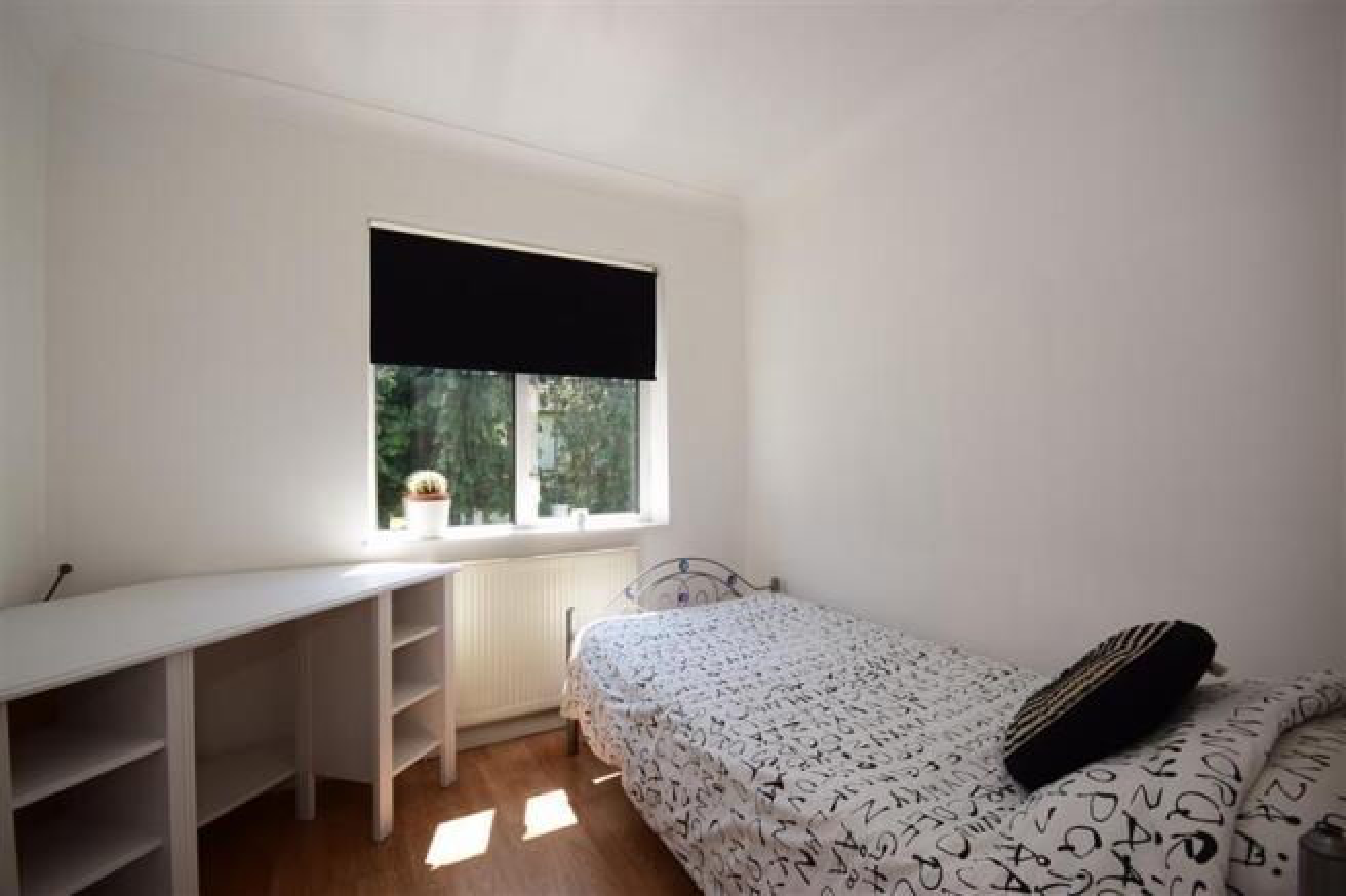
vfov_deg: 77.3
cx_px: 673
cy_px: 448
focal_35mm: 15
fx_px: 561
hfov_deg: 100.4
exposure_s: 1/125
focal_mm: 10
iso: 160
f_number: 7.1
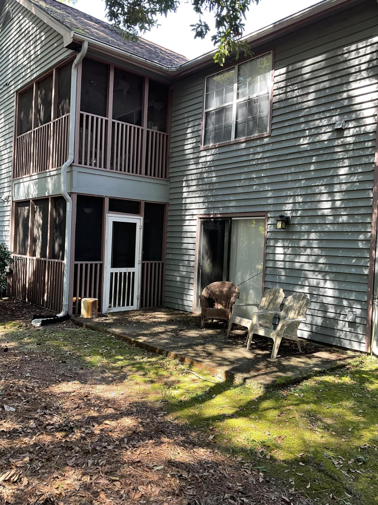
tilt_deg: -1.0
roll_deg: -2.7
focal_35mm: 29
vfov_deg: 61.7
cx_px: 189
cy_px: 252
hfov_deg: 48.2
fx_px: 422
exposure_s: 1/122
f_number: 1.8
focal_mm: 3
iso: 50
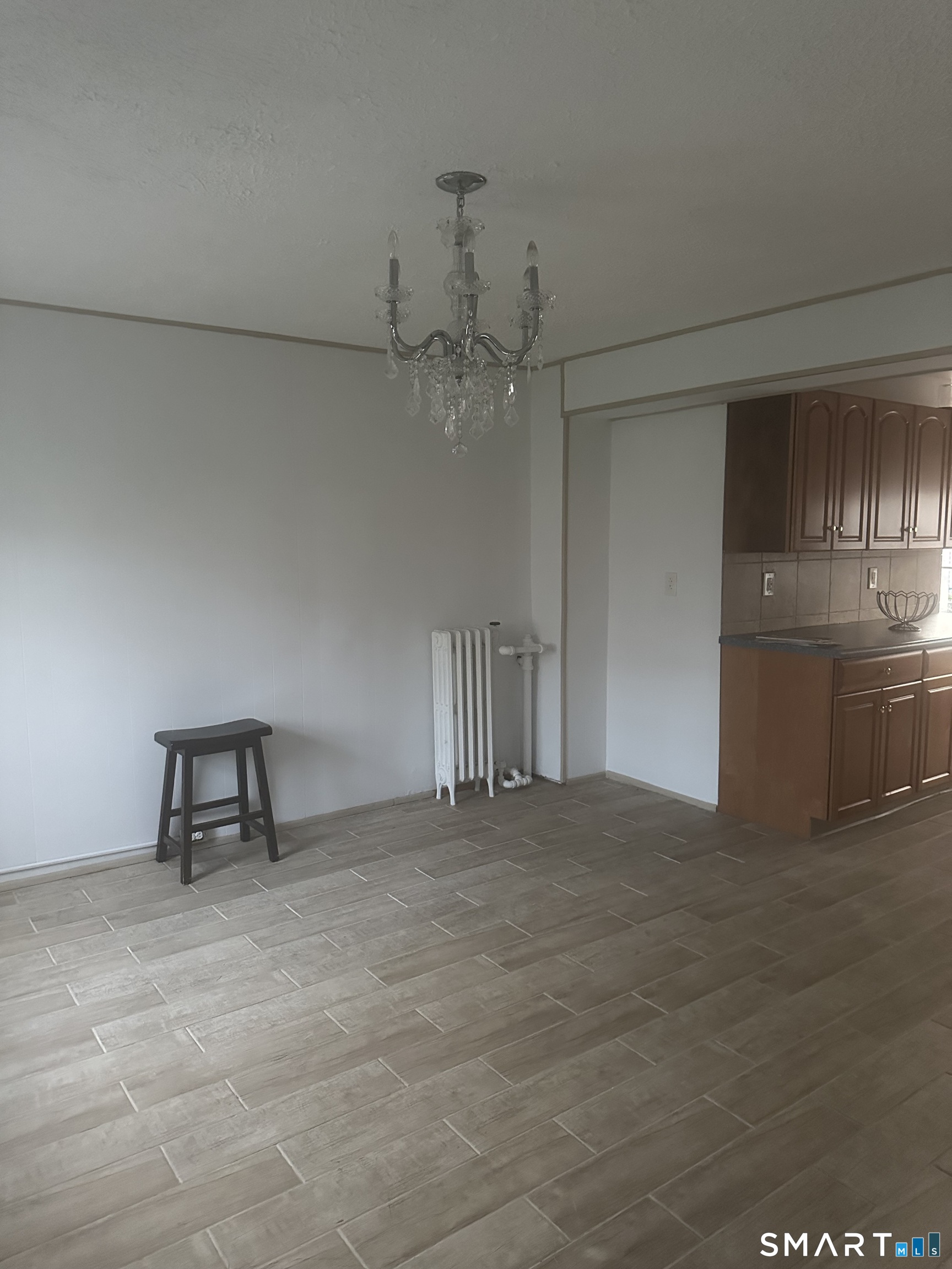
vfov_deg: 71.6
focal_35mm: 24
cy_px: 634
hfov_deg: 56.8
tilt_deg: -4.7
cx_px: 476
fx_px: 880
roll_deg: +0.1
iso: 1000
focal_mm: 6.86
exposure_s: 1/40
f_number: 1.78
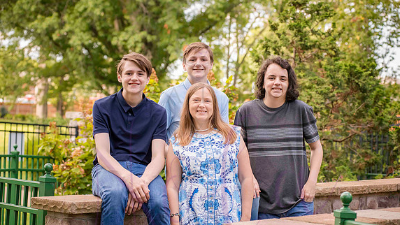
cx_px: 201
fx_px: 902
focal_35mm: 85
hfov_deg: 25.0
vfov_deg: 14.2
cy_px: 129
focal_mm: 80
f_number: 5.6
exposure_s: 1/320
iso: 400
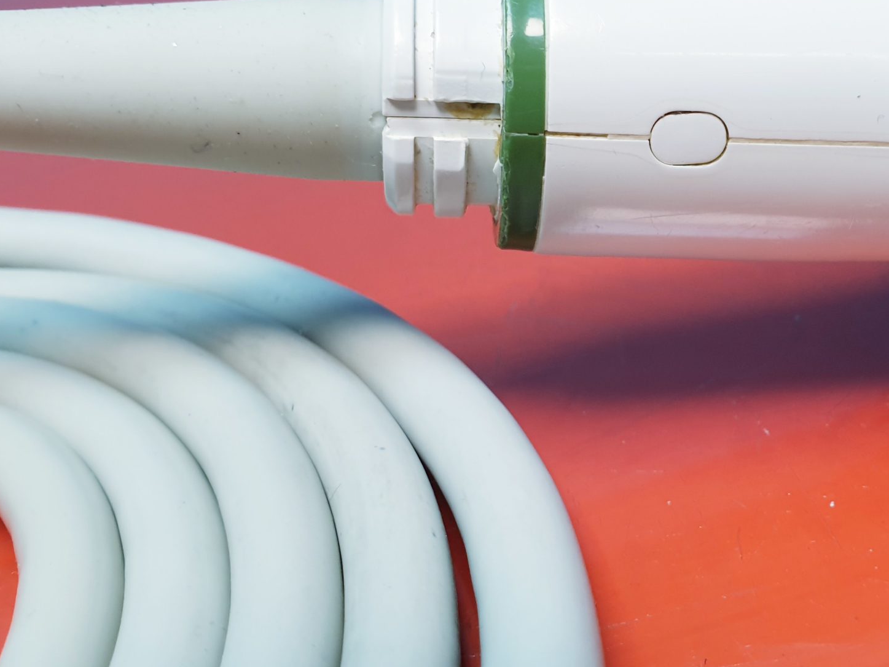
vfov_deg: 31.5
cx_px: 625
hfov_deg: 40.5
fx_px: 1181
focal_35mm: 46
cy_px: 288
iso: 80
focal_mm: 4.3
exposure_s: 1/50
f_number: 2.4
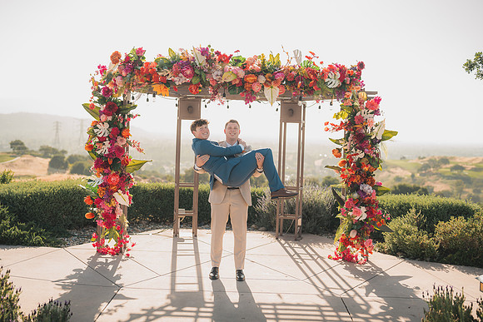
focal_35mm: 50
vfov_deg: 27.0
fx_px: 671
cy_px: 161
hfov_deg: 39.6
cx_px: 242
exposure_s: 1/1000
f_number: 2
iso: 50
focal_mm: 50
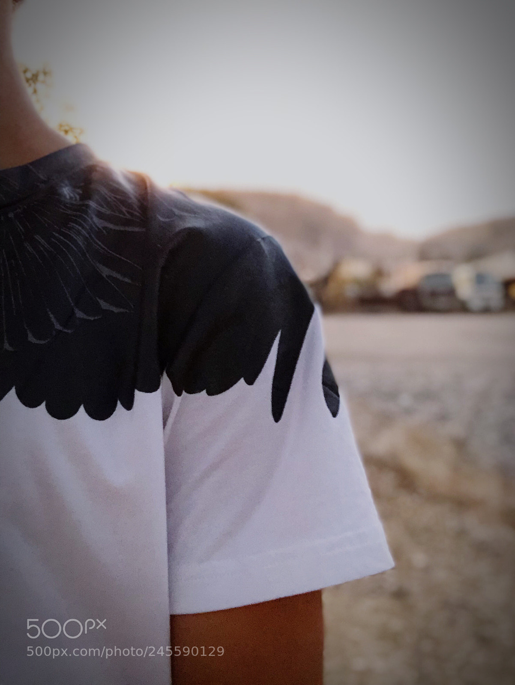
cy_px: 342
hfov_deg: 44.2
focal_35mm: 32
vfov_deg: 56.8
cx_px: 258
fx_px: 634
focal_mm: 2.87
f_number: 2.2
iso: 640
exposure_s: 1/17
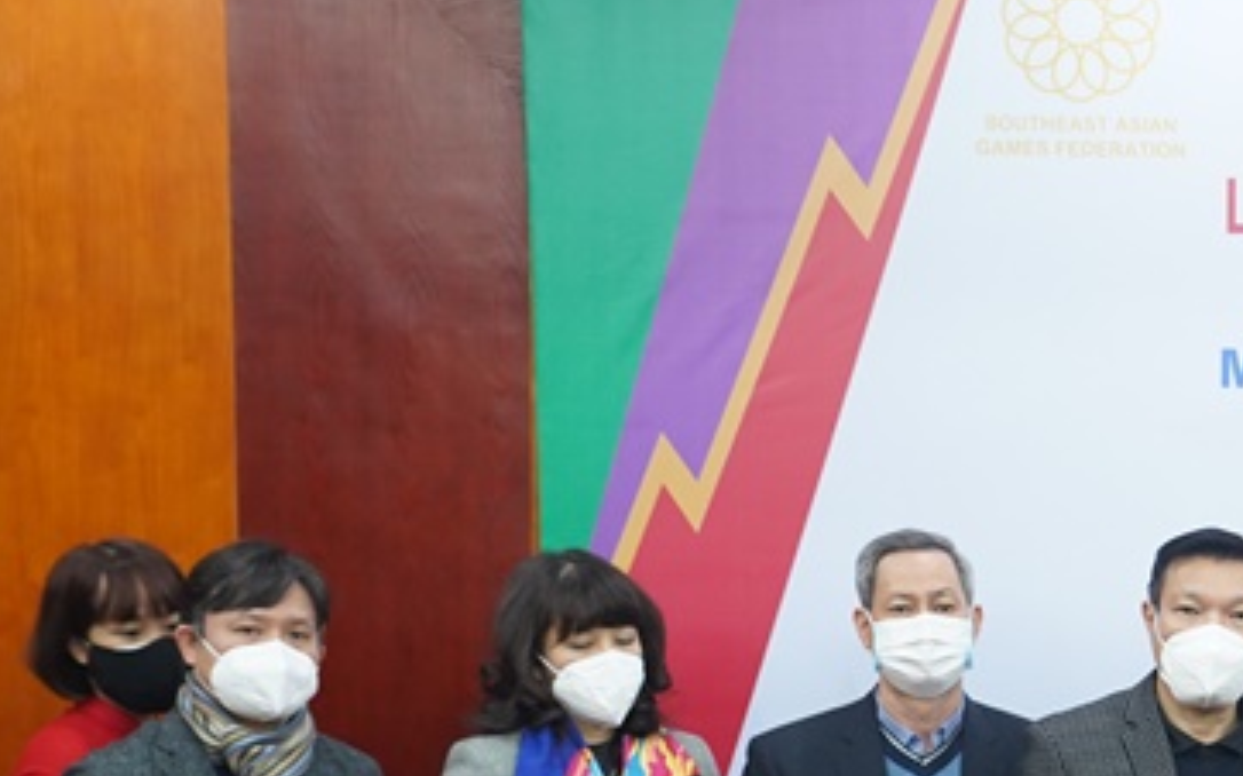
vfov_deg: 9.1
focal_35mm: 142
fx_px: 4809
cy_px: 1003
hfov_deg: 14.3
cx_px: 1490
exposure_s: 1/125
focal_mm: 56
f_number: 2.8
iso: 2500
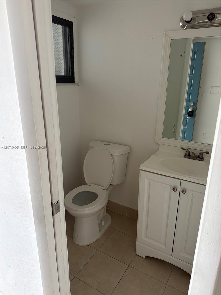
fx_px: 204
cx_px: 110
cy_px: 148
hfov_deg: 56.8
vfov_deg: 71.6
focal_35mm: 24
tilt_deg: -18.7
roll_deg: -0.1
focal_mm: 6.76
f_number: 1.78
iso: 125
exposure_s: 1/121
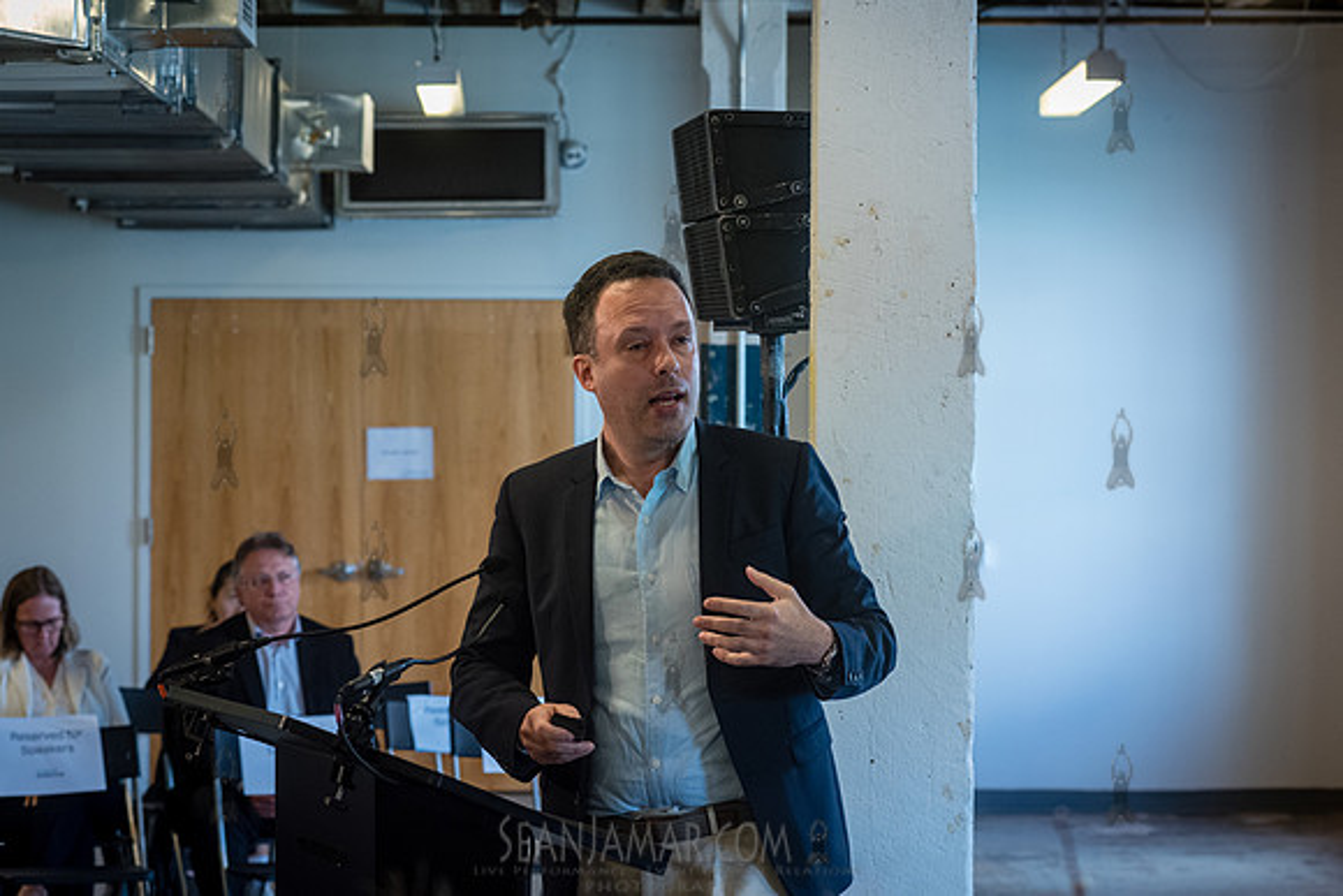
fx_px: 3441
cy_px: 448
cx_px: 672
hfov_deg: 22.1
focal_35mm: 92
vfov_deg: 14.8
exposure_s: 1/200
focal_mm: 86
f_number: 5.6
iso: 2500
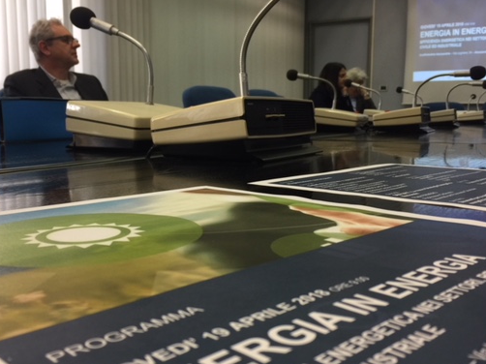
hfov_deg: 50.2
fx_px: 519
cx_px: 235
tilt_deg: -7.6
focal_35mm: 37
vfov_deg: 38.6
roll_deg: -0.1
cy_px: 177
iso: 50
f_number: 2.2
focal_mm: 4.15
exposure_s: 1/33
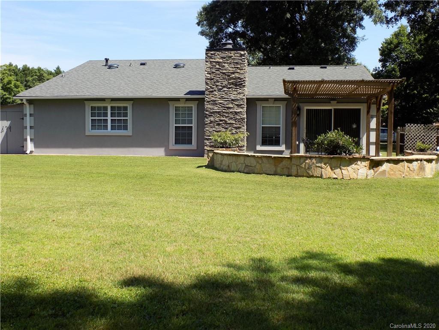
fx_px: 469
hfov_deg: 50.1
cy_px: 165
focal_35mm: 37
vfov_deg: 38.7
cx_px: 220
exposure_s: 1/400
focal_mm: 6.6
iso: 80
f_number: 3.5
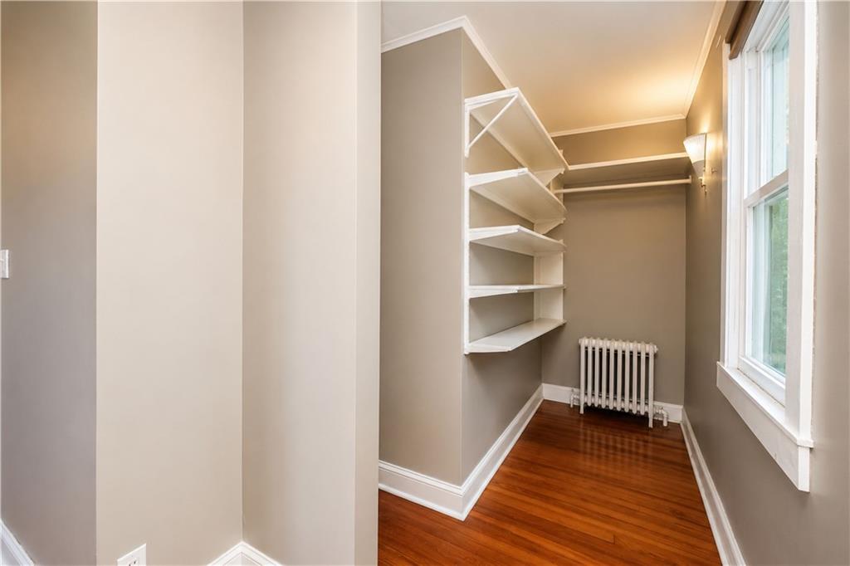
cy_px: 283
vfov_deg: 77.3
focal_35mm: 15
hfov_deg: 100.4
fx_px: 354
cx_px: 425
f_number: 7.1
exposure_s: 1/60
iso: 1600
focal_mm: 10
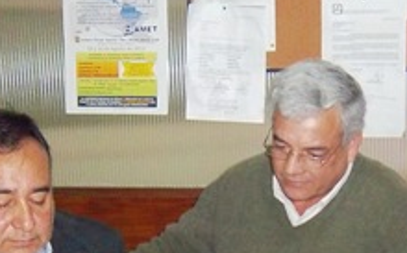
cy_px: 349
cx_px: 298
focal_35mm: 81
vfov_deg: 15.2
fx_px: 898
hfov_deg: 25.3
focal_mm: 5.05
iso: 320
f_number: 3.5
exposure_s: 1/30
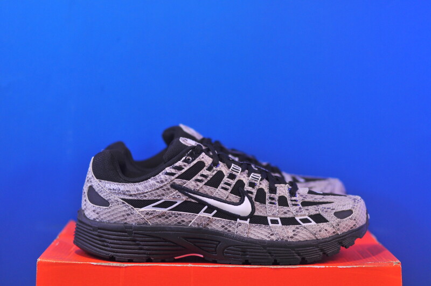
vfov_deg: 18.1
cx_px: 216
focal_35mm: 75
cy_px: 143
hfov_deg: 27.0
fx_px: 897
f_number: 2.5
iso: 250
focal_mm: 50
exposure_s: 1/320
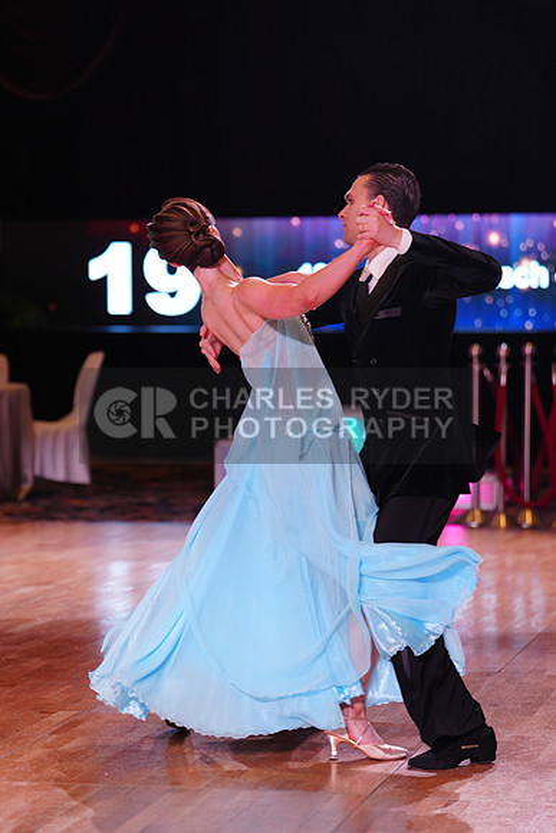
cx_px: 278
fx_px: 2500
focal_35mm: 108
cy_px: 416
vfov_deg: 18.9
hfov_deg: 12.7
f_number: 2.8
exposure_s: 1/250
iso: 640
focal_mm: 108
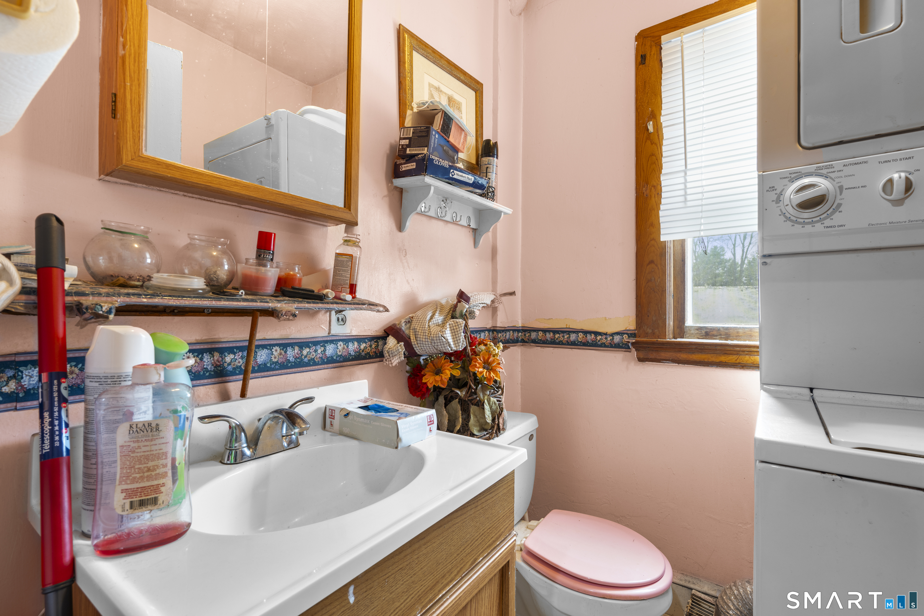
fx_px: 411
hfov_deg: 96.7
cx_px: 462
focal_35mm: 16
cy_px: 308
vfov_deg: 73.7
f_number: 9
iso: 250
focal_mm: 16
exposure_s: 2.5
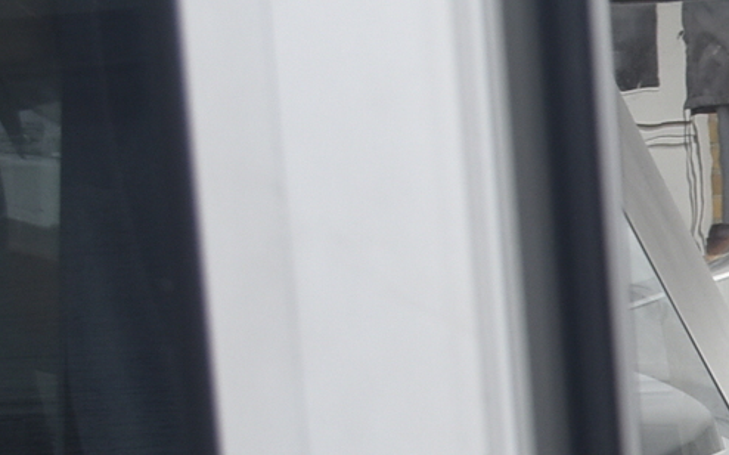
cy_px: 906
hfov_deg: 8.7
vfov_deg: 5.9
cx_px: 1839
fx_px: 4308
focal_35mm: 217
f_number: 8
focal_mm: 28
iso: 280
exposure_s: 1/250
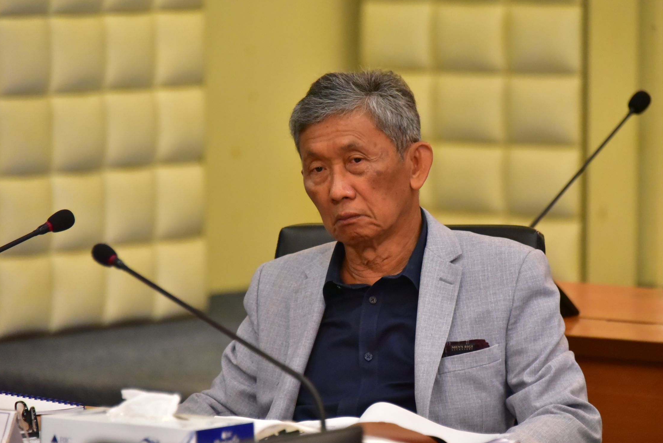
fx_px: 4772
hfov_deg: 7.9
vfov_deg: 5.3
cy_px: 242
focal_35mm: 259
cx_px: 356
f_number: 5.6
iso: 8000
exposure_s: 1/160
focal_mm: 230
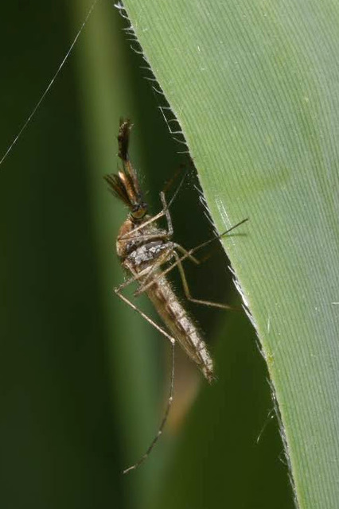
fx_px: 2227
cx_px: 170
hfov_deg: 8.7
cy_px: 254
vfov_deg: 13.0
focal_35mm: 158
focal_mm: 105
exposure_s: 1/60
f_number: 32
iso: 100
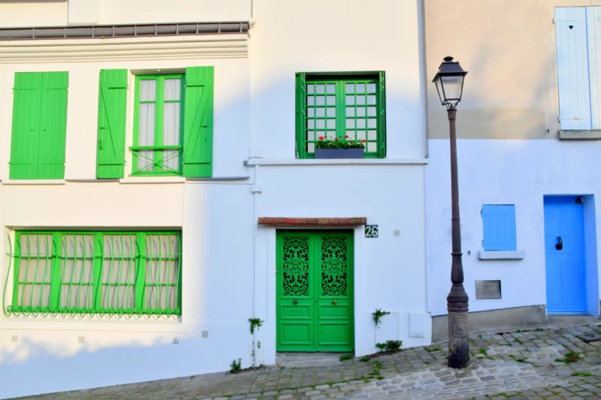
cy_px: 200
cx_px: 300
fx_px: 551
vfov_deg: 40.0
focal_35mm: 33
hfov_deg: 57.2
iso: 640
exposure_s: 1/250
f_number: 25
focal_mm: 22
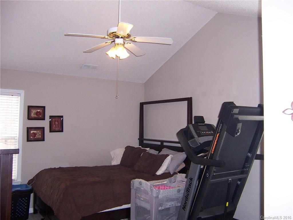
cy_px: 110
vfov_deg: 42.9
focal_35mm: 33
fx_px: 279
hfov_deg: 55.4
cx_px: 146
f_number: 2.8
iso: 140
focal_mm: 5.5
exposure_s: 1/60
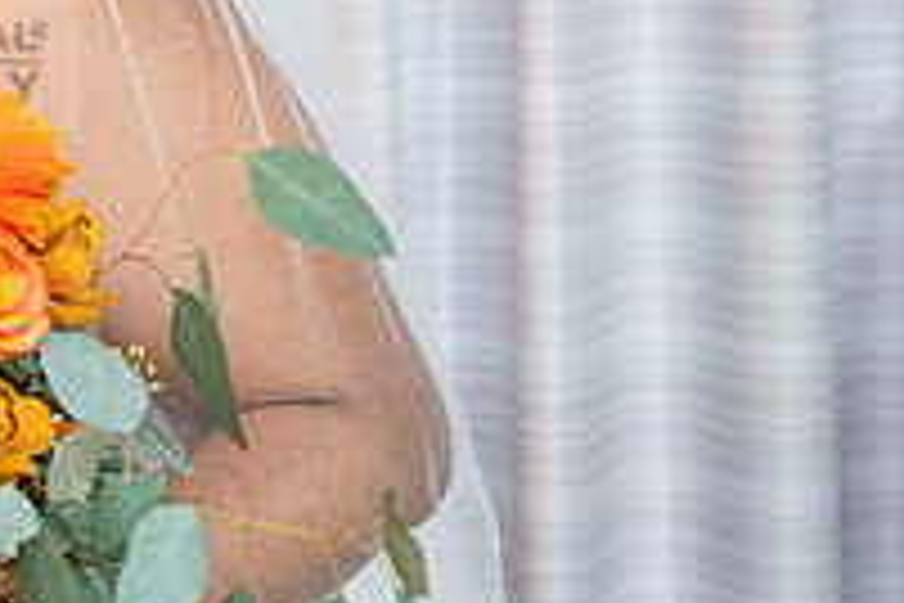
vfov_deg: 6.9
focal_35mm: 198
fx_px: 4972
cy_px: 143
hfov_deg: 10.2
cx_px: -233
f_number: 2.8
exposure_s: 1/100
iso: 320
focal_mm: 55
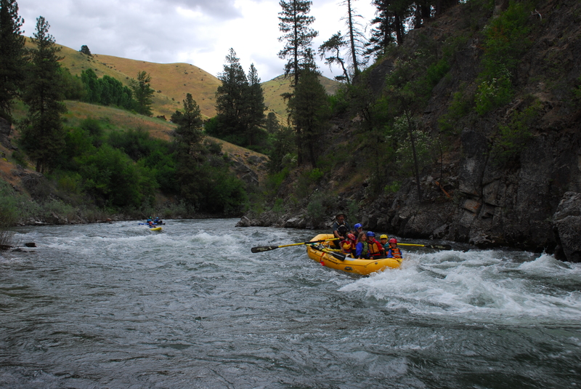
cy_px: 194
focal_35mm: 36
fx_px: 582
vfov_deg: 36.9
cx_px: 290
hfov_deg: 53.1
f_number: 8
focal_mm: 24
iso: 160
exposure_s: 1/100
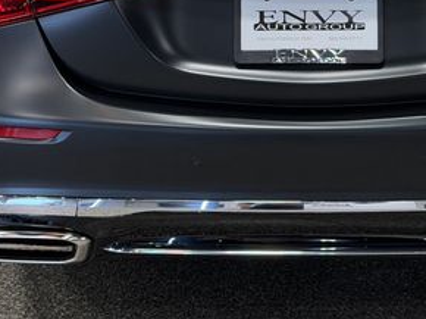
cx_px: 297
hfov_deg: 18.5
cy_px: -9
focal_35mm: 106
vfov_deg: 13.7
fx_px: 1303
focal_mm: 6.76
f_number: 1.78
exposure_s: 1/127
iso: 50
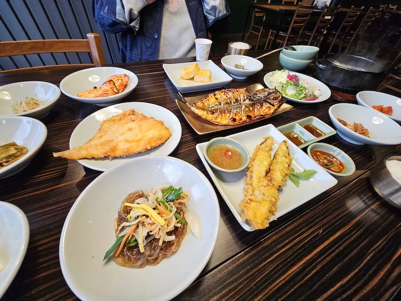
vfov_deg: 89.9
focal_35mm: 13
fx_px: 151
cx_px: 200
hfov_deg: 106.2
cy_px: 150
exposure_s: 1/60
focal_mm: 2.2
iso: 160
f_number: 2.2
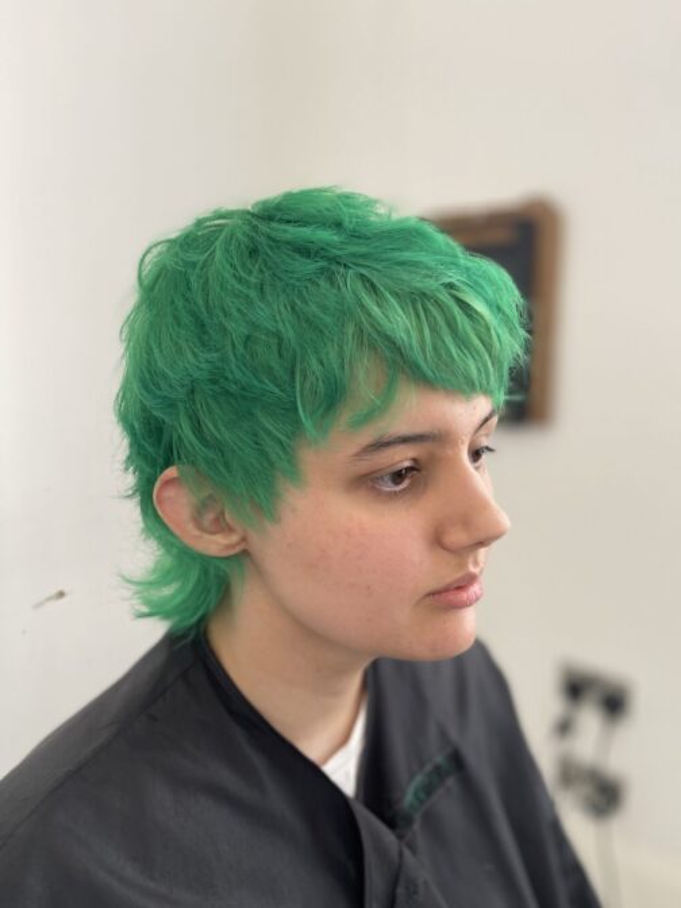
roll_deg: +0.8
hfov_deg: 53.1
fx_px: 682
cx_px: 340
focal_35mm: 26
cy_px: 454
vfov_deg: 67.3
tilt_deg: -10.7
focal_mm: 5.1
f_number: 1.6
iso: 80
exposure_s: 1/50
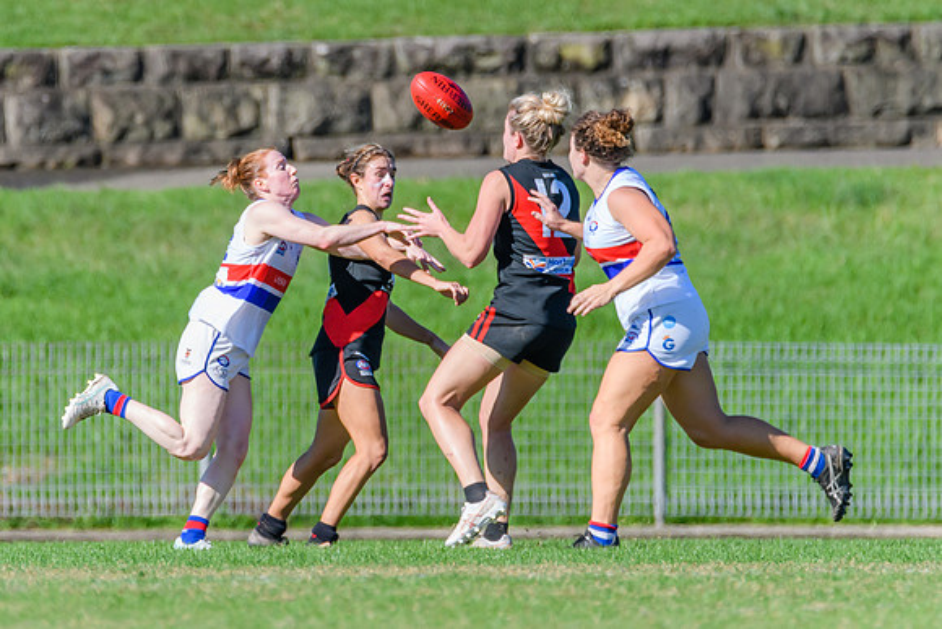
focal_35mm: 996
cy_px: 249
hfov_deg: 2.1
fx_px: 26074
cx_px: 320
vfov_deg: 1.4
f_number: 6.3
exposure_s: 1/1600
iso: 720
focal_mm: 600
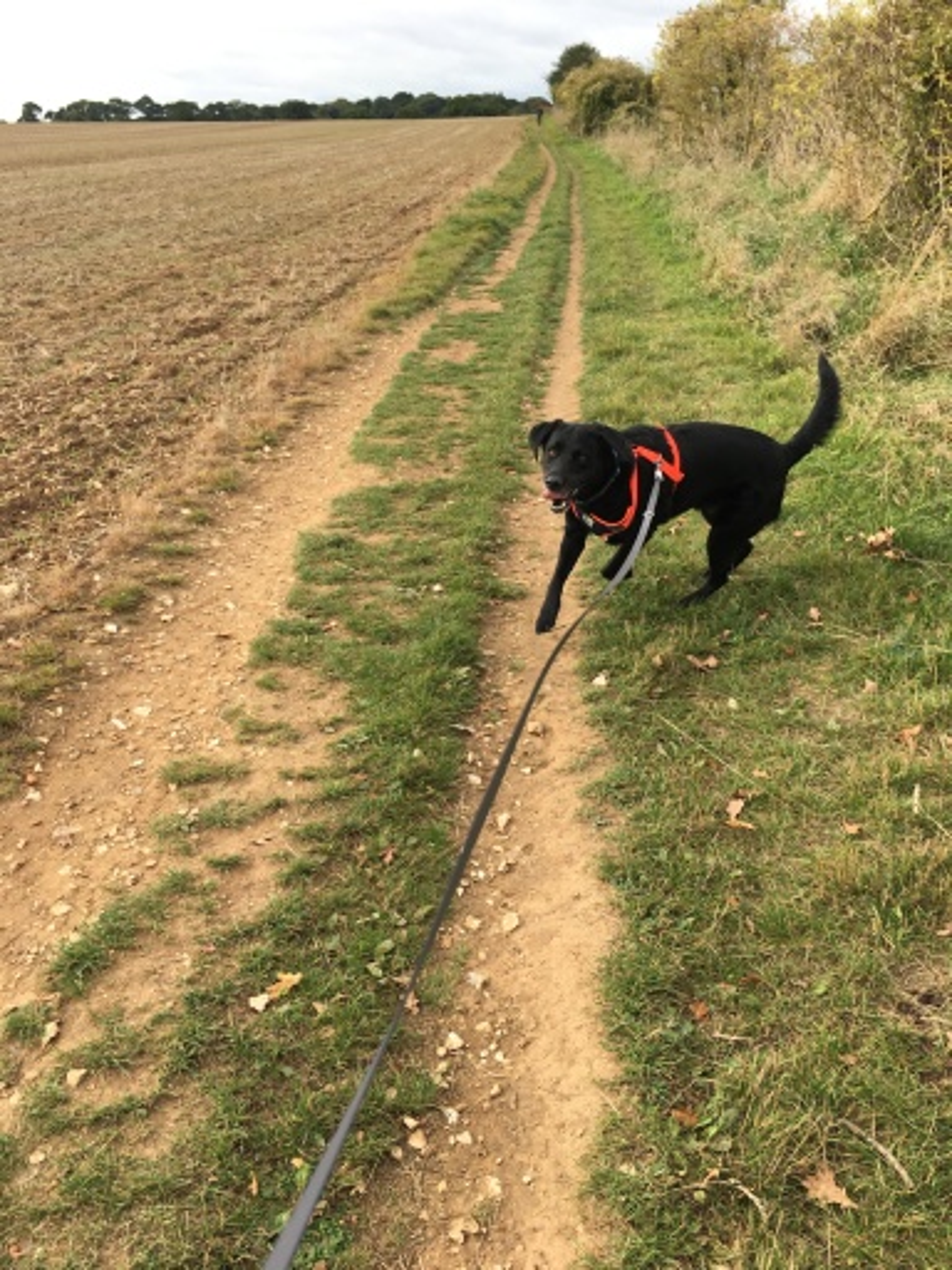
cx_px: 476
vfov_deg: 61.7
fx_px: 1063
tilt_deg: -28.6
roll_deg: +2.6
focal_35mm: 29
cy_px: 635
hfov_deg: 48.2
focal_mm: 4.15
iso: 25
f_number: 2.2
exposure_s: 1/582
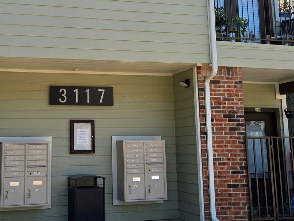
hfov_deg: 34.2
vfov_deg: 25.9
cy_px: 68
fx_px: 476
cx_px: 108
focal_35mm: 56
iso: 80
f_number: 1.8
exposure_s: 1/2192
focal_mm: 5.4
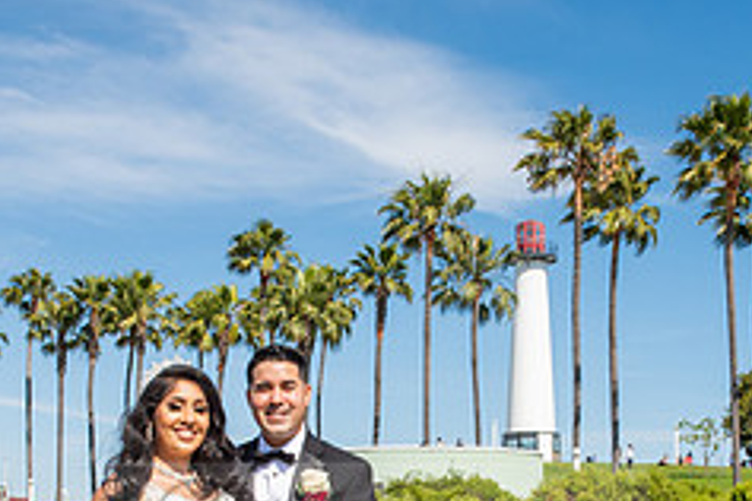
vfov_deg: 19.8
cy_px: 537
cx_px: 381
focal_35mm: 66
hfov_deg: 30.5
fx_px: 1379
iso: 200
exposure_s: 1/320
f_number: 14
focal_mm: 27
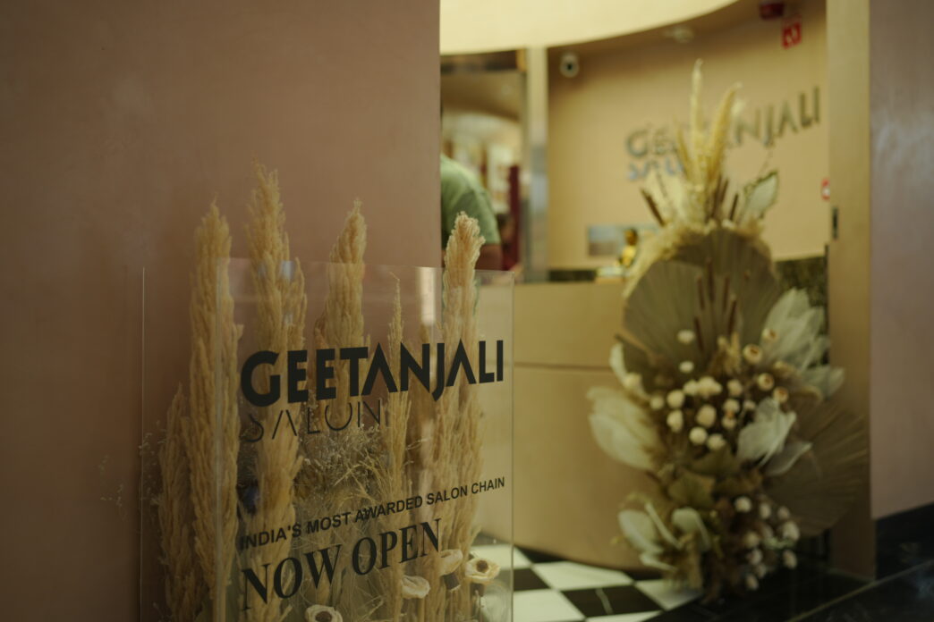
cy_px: 311
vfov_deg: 37.9
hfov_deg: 54.4
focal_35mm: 35
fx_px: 908
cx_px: 467
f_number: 1.6
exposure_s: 1/200
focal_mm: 35
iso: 160
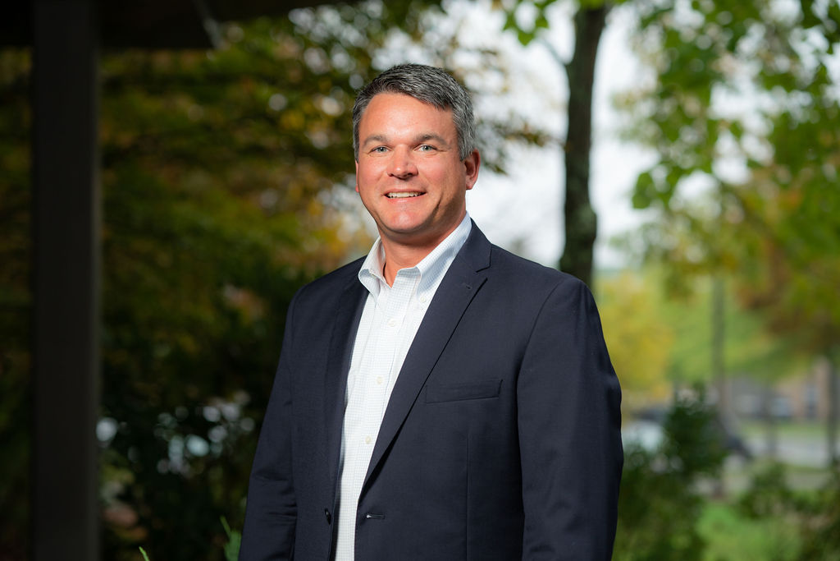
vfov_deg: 16.1
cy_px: 280
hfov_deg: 23.9
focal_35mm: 85
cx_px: 420
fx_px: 1983
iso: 250
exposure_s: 1/80
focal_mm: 85
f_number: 2.8
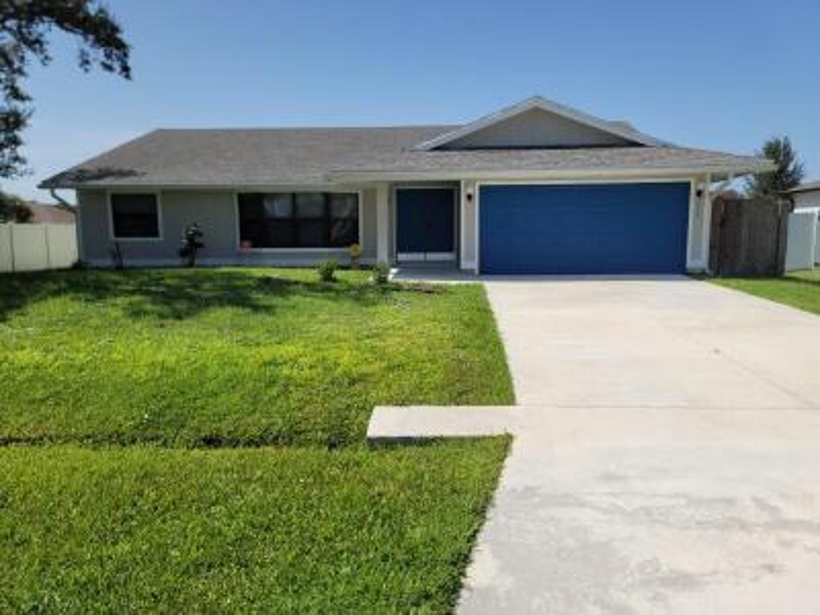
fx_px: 592
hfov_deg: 69.4
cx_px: 410
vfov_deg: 54.9
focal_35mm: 25
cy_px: 308
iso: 20
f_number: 1.8
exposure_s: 1/1314
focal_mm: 7
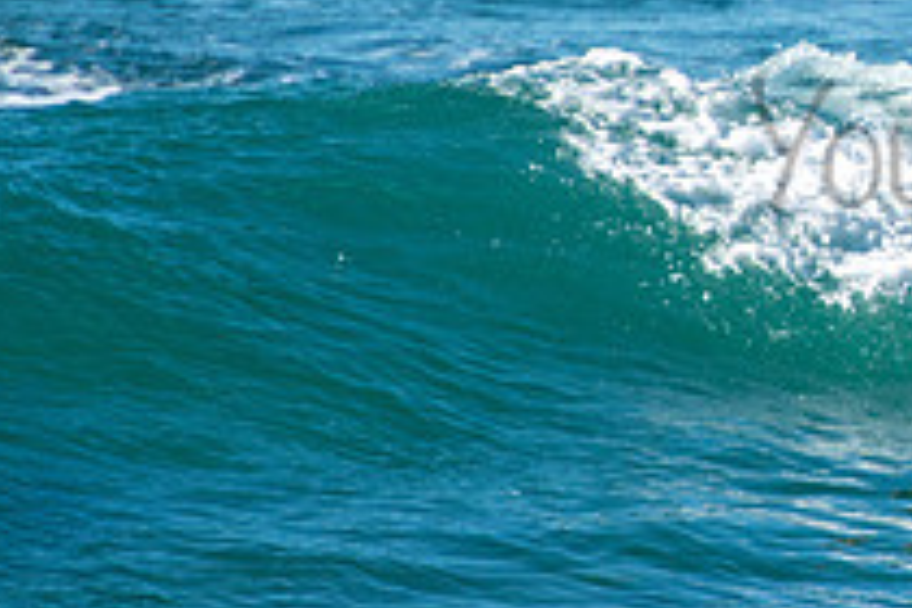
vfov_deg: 0.8
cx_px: 1199
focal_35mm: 1659
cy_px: 106
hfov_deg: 1.2
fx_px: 42025
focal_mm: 400
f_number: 5.6
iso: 360
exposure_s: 1/1250
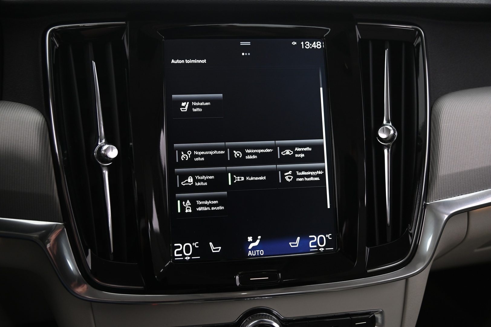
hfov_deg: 50.7
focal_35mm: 38
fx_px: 518
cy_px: 164
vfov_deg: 35.0
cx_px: 246
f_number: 4
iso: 1250
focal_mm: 38
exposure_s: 1/15
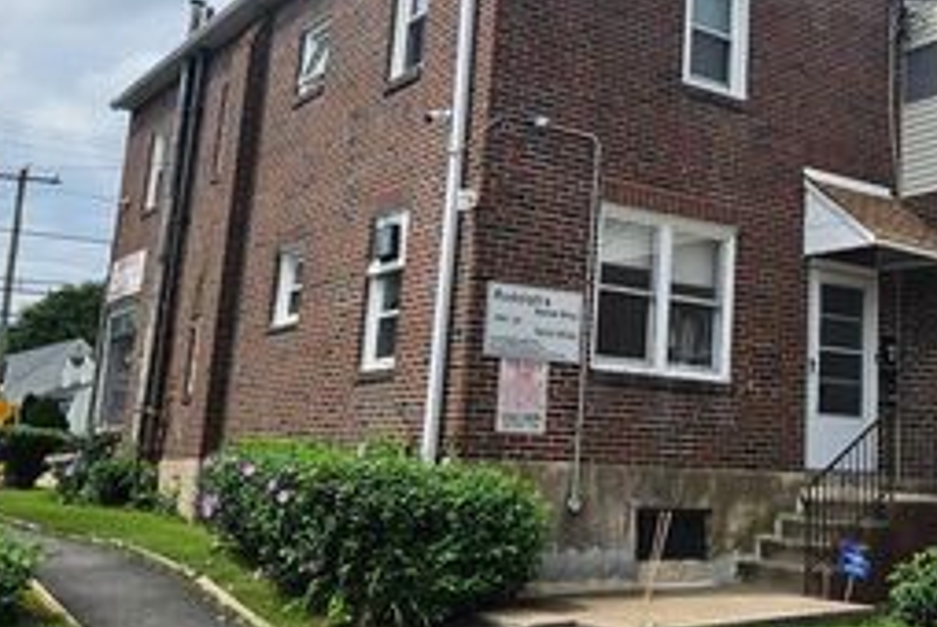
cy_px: 208
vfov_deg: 28.5
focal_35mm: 47
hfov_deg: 40.2
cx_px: 749
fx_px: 1225
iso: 25
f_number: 1.8
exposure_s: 1/3238
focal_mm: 5.4
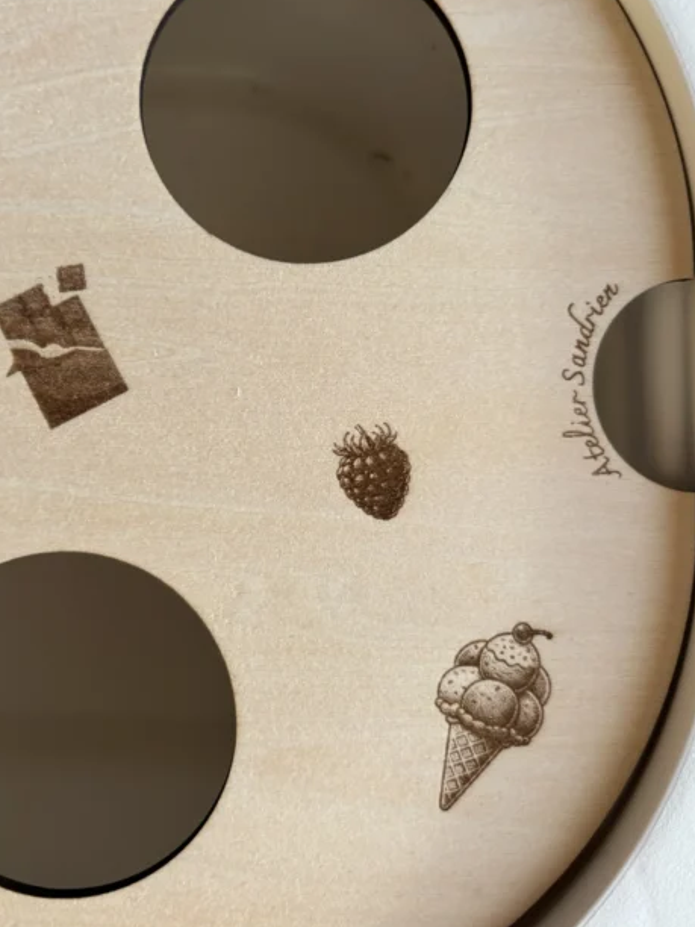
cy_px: 377
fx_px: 910
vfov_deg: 53.6
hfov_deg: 41.8
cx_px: 315
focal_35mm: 34
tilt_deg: -86.4
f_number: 1.6
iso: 125
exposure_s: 1/121
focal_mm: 5.96
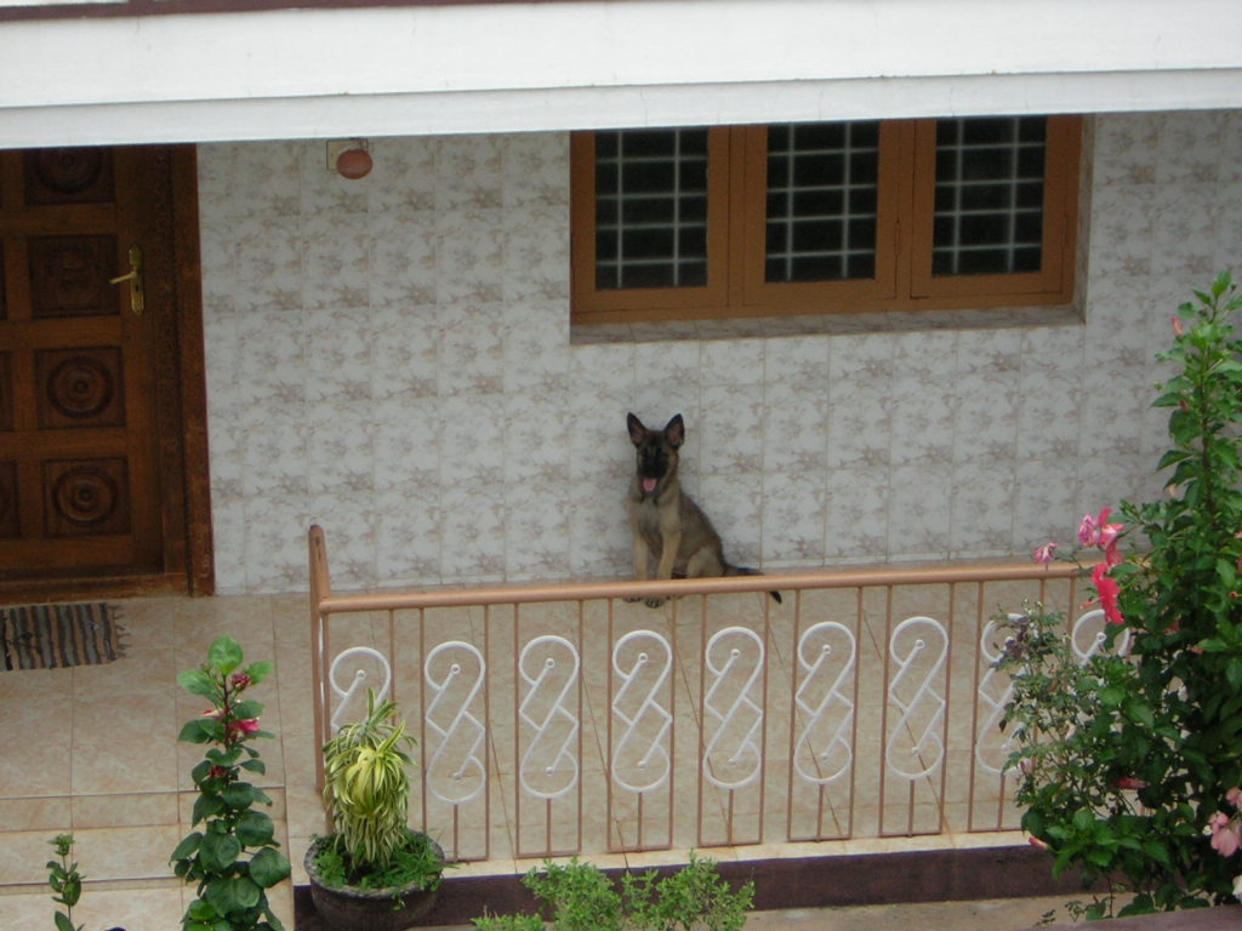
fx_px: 3875
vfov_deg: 13.7
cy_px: 466
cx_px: 621
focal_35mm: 108
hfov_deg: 18.2
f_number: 4.7
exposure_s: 1/279
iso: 71
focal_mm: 14.1
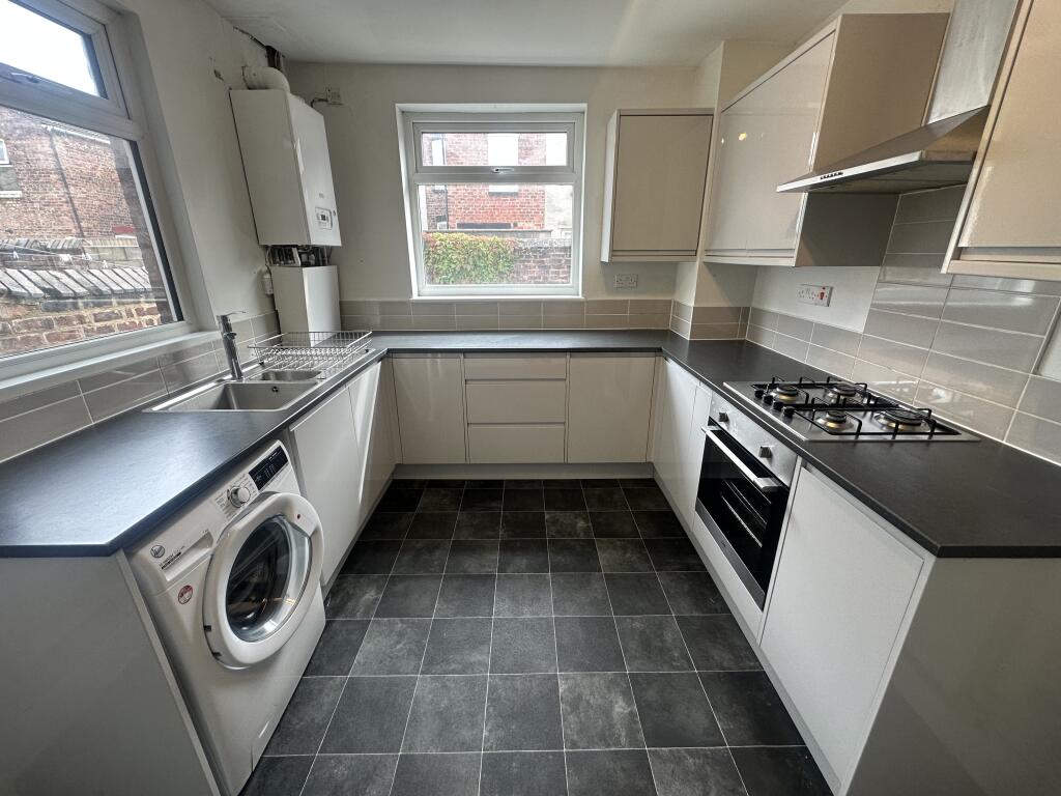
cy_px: 398
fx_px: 429
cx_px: 530
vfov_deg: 85.7
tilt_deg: -18.8
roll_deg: +0.2
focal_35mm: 14
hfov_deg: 102.1
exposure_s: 1/100
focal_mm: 2.22
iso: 100
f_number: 2.2
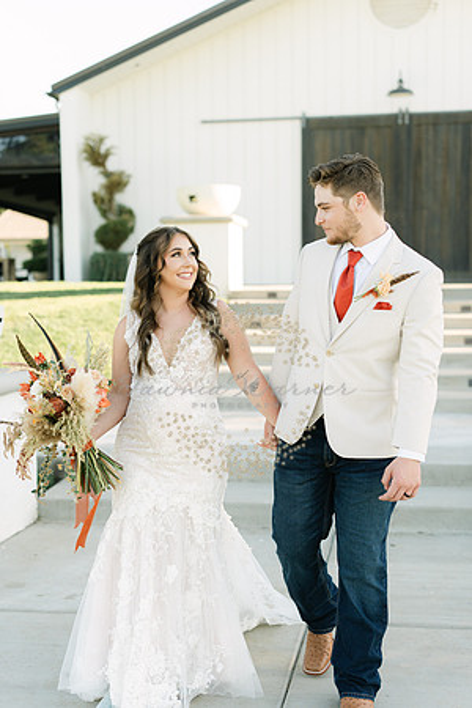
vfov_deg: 39.6
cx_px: 236
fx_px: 983
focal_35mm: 50
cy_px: 354
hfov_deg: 27.0
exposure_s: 1/1000
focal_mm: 50
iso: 320
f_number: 2.2
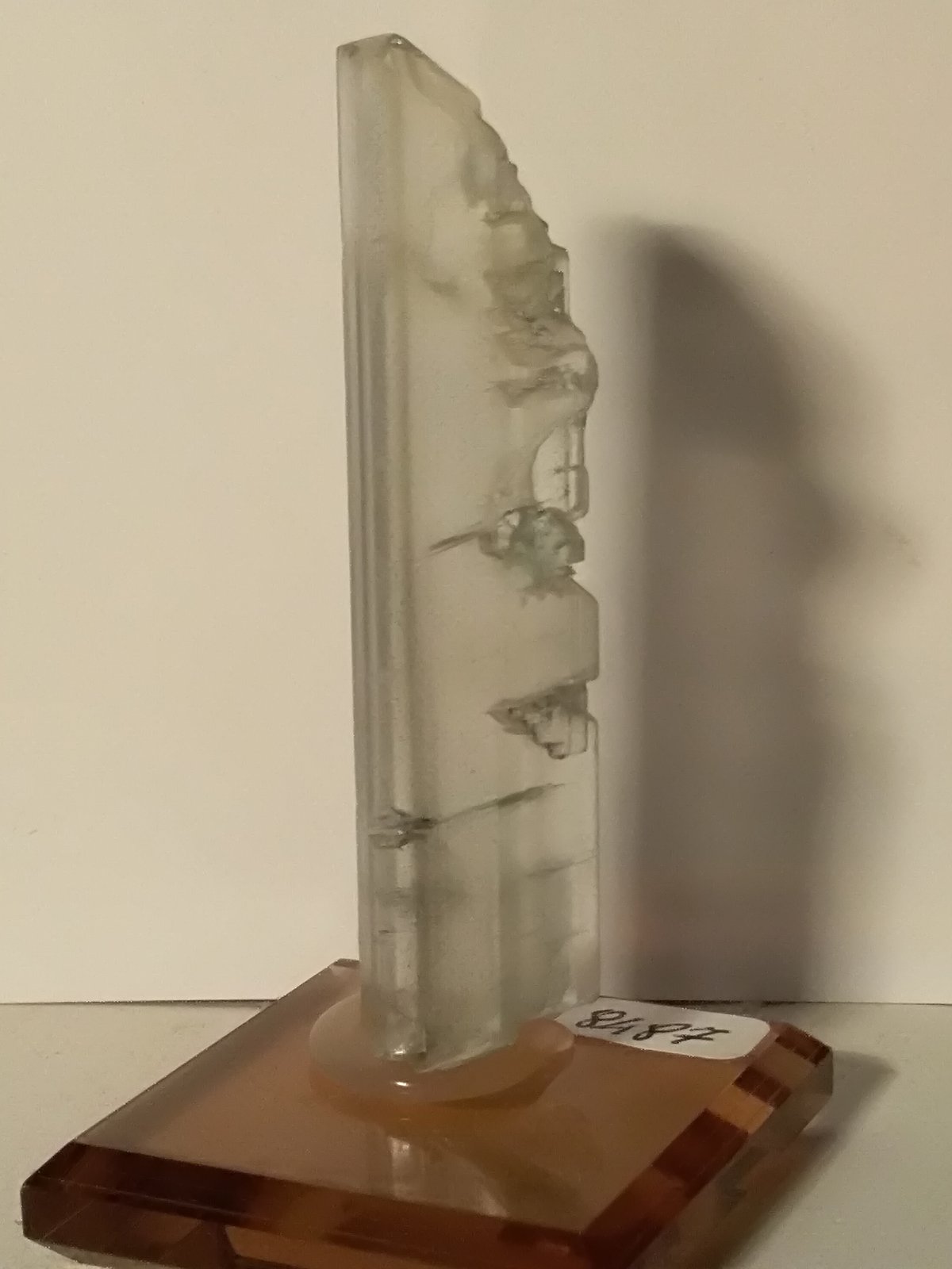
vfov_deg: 67.3
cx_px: 476
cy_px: 634
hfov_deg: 53.1
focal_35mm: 26
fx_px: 953
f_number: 2
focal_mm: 3.54
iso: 332
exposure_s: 1/33.3
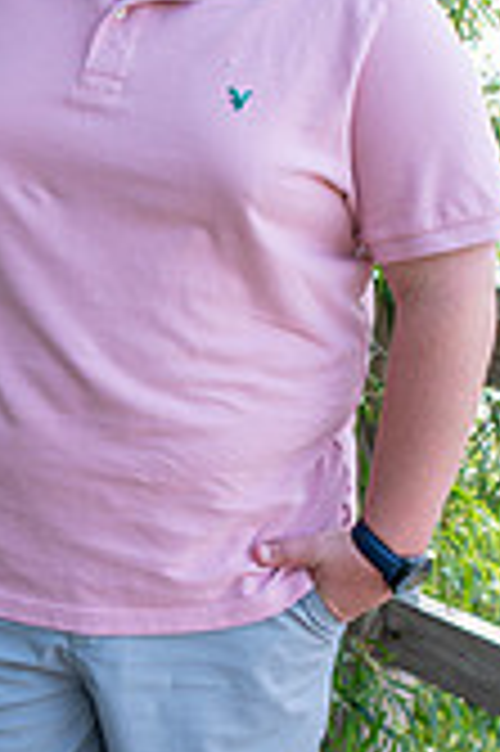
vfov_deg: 21.0
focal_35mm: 97
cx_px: 126
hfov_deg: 14.0
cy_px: 455
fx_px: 2025
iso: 125
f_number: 2.8
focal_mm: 24
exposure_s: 1/125
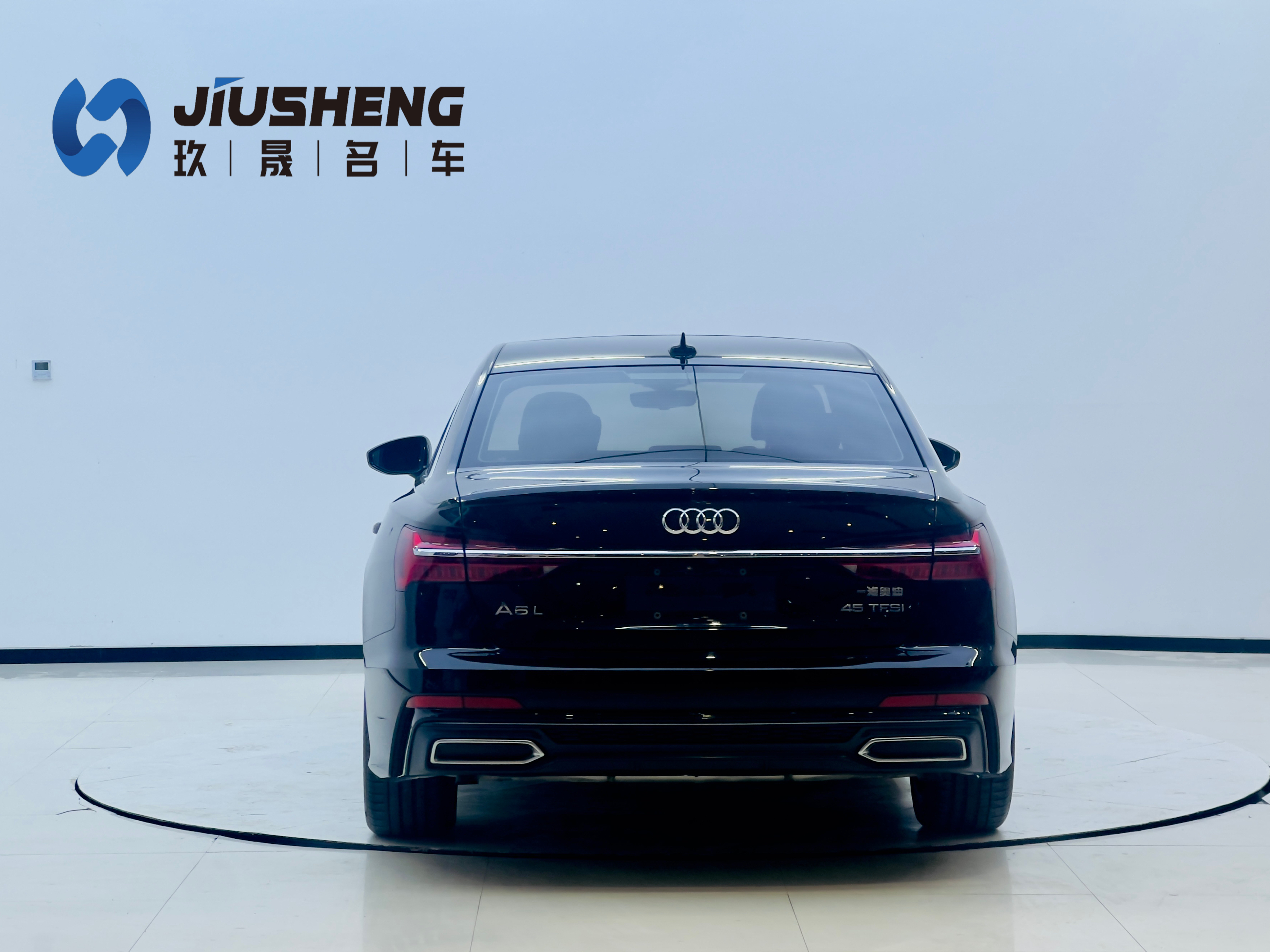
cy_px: 517
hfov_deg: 22.2
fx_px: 3229
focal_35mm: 88
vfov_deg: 16.8
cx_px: 716
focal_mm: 9
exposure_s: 1/145
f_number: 2.8
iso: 32
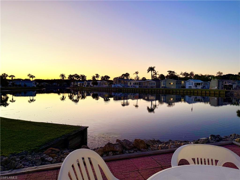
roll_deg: -0.1
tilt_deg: -1.6
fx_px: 166
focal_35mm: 24
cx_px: 120
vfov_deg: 56.8
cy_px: 90
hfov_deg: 71.6
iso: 125
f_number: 1.78
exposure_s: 1/121
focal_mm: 6.76
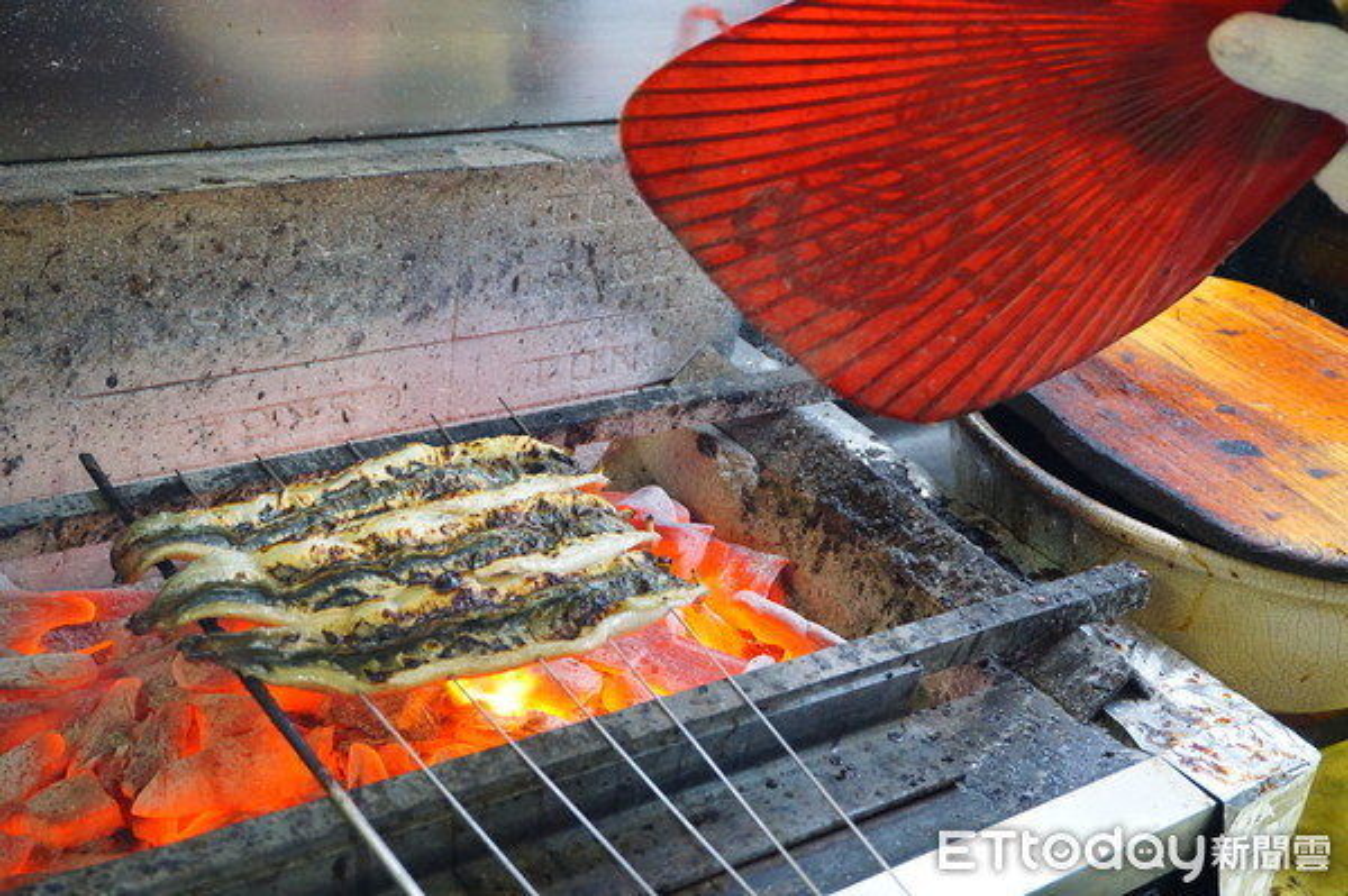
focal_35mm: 40
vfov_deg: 33.0
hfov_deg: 48.0
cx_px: 674
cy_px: 448
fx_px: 1515
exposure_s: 1/60
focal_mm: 27
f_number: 4.5
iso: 3200
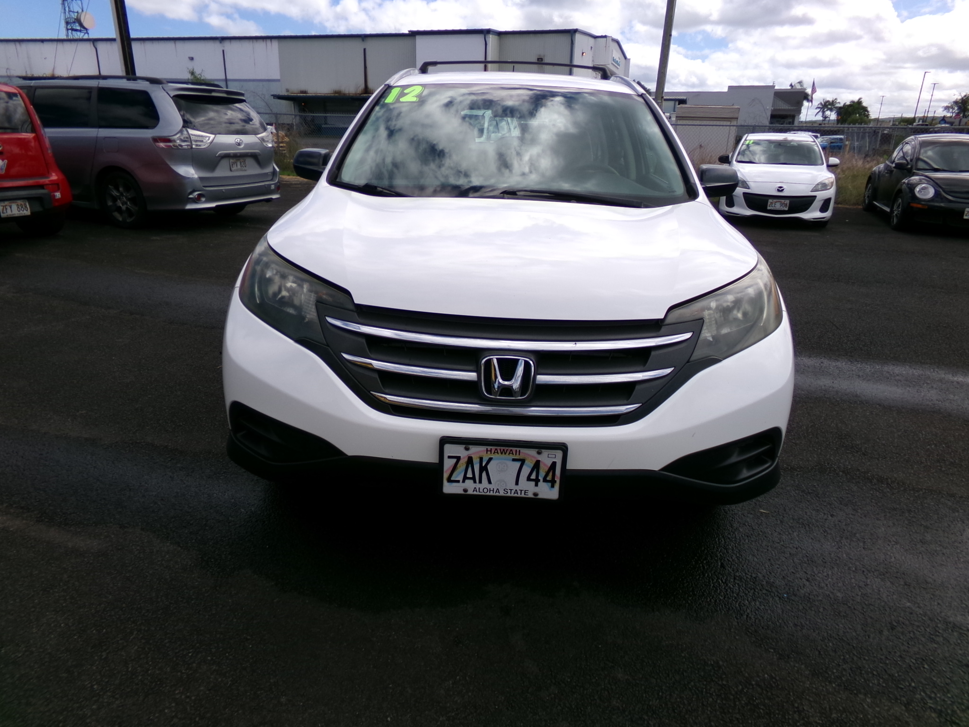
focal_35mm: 24
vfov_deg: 56.8
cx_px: 484
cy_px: 364
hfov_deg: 71.6
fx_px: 672
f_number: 3.7
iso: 100
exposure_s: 1/900
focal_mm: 4.3
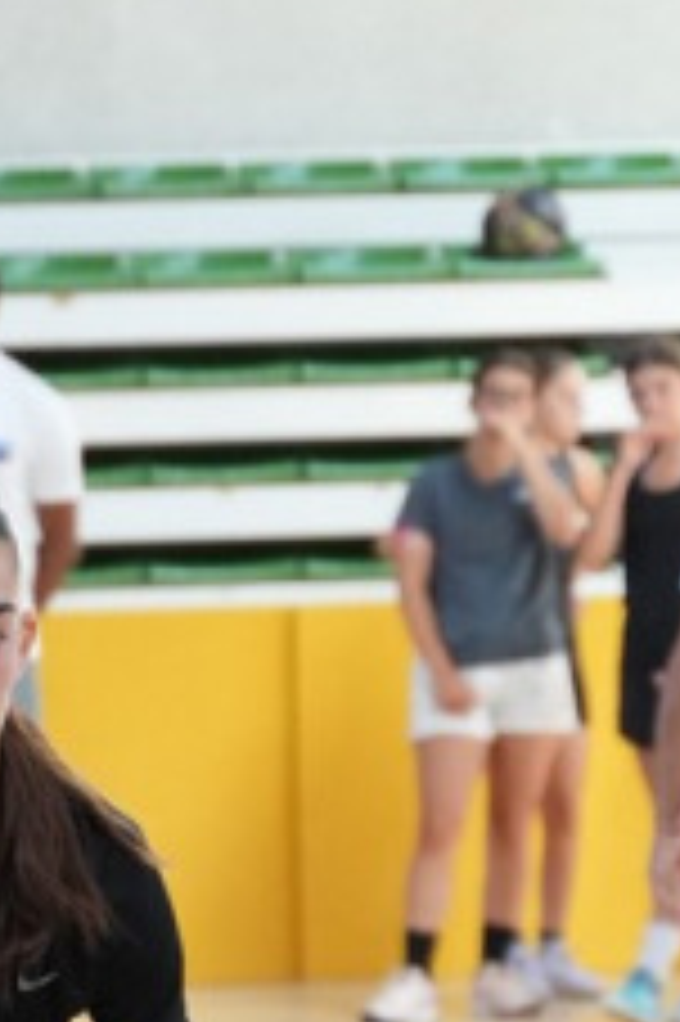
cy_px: 1198
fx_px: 8115
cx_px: -200
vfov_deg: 7.2
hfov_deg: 4.8
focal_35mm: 286
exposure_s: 1/400
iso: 2000
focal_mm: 54
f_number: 2.8
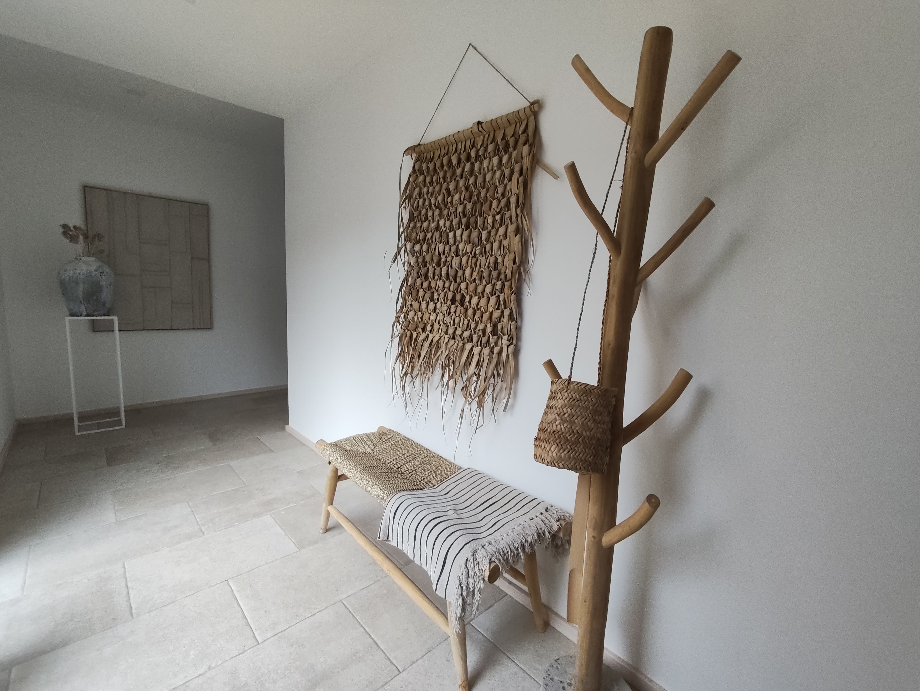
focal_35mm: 15
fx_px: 399
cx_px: 460
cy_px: 346
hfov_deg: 98.1
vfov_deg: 81.8
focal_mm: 1.65
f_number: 2.2
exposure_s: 1/100
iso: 400
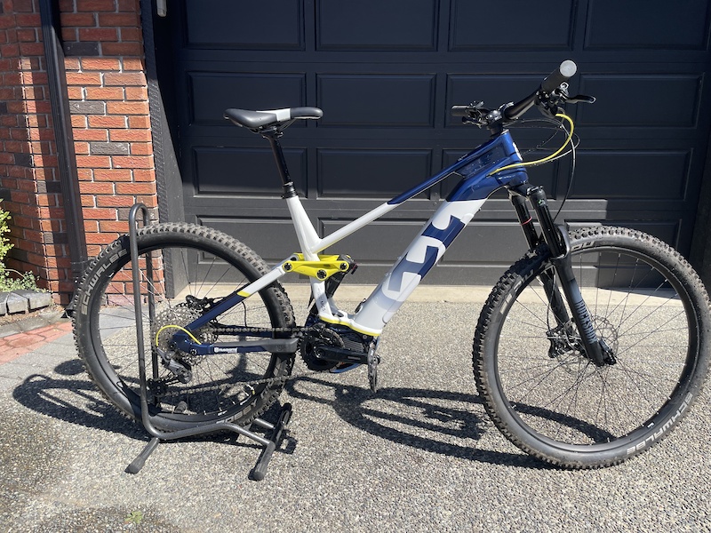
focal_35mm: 26
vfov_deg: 53.1
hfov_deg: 67.3
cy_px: 266
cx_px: 356
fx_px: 534
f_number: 1.6
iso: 32
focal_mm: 4.2
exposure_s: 1/1575
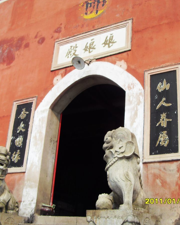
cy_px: 112
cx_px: 94
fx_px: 340
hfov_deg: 29.7
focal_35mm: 51
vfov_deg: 36.7
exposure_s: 1/250
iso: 80
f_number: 6.2
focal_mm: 6.6
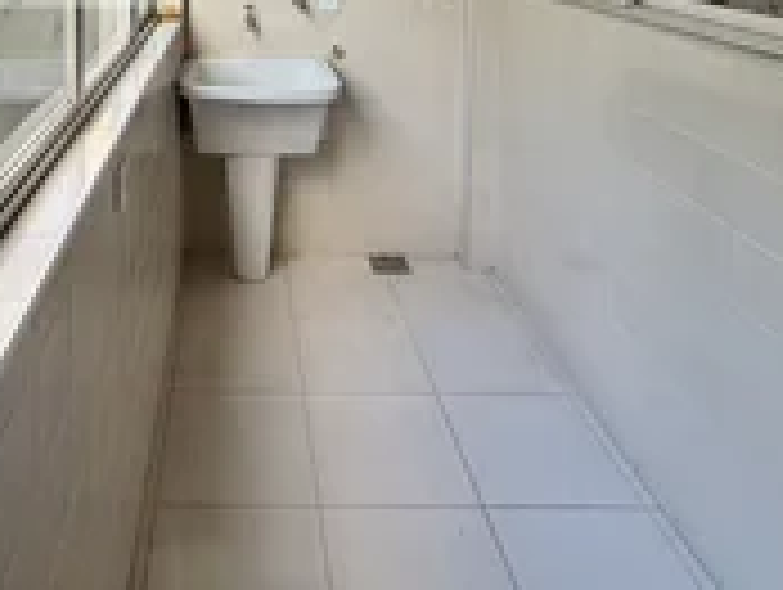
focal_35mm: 31
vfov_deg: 38.0
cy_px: -56
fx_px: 702
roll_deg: -1.0
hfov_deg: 56.7
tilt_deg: -2.9
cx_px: 243
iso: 125
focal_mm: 2.22
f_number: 2.2
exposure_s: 1/121
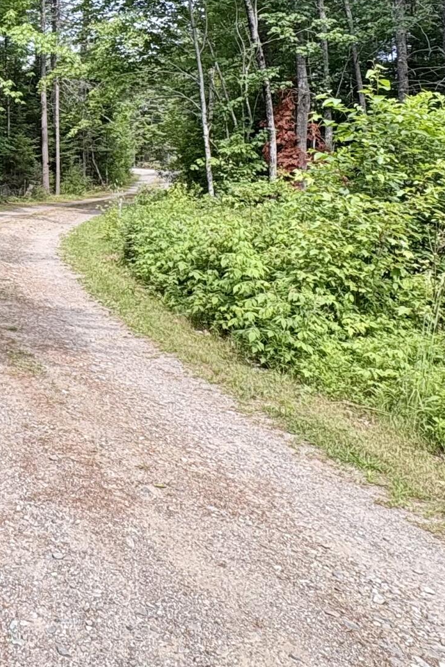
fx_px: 742
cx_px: -103
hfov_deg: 28.6
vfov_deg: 46.2
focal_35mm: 40
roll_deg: +0.3
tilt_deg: +6.4
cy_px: 143
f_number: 2.2
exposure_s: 1/263
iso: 40
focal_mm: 2.22
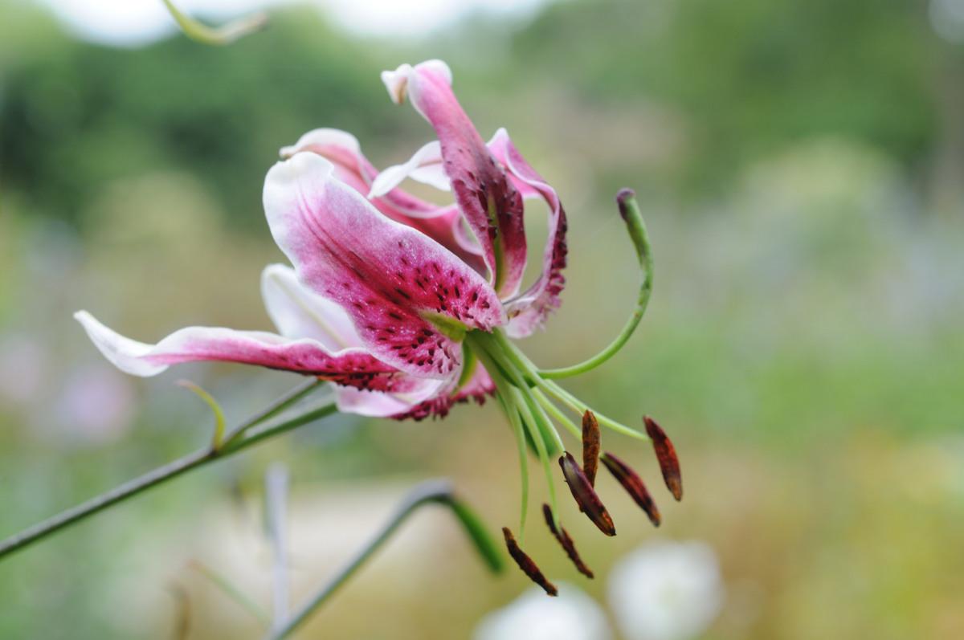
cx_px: 482
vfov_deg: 15.2
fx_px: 2407
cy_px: 320
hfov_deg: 22.6
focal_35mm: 90
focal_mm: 60
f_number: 5.6
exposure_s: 1/100
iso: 200
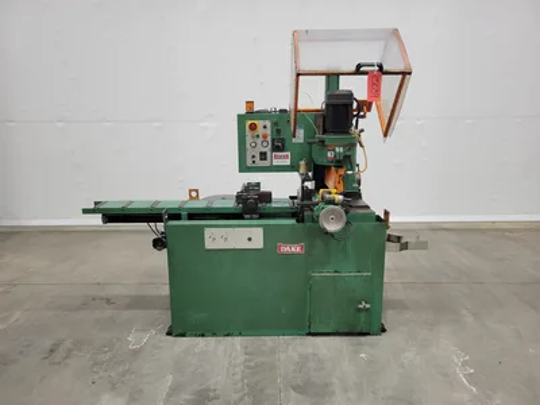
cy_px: 202
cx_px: 270
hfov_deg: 67.3
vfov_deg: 53.1
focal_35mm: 26
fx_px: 406
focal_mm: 5.4
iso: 200
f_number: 1.8
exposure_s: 1/39
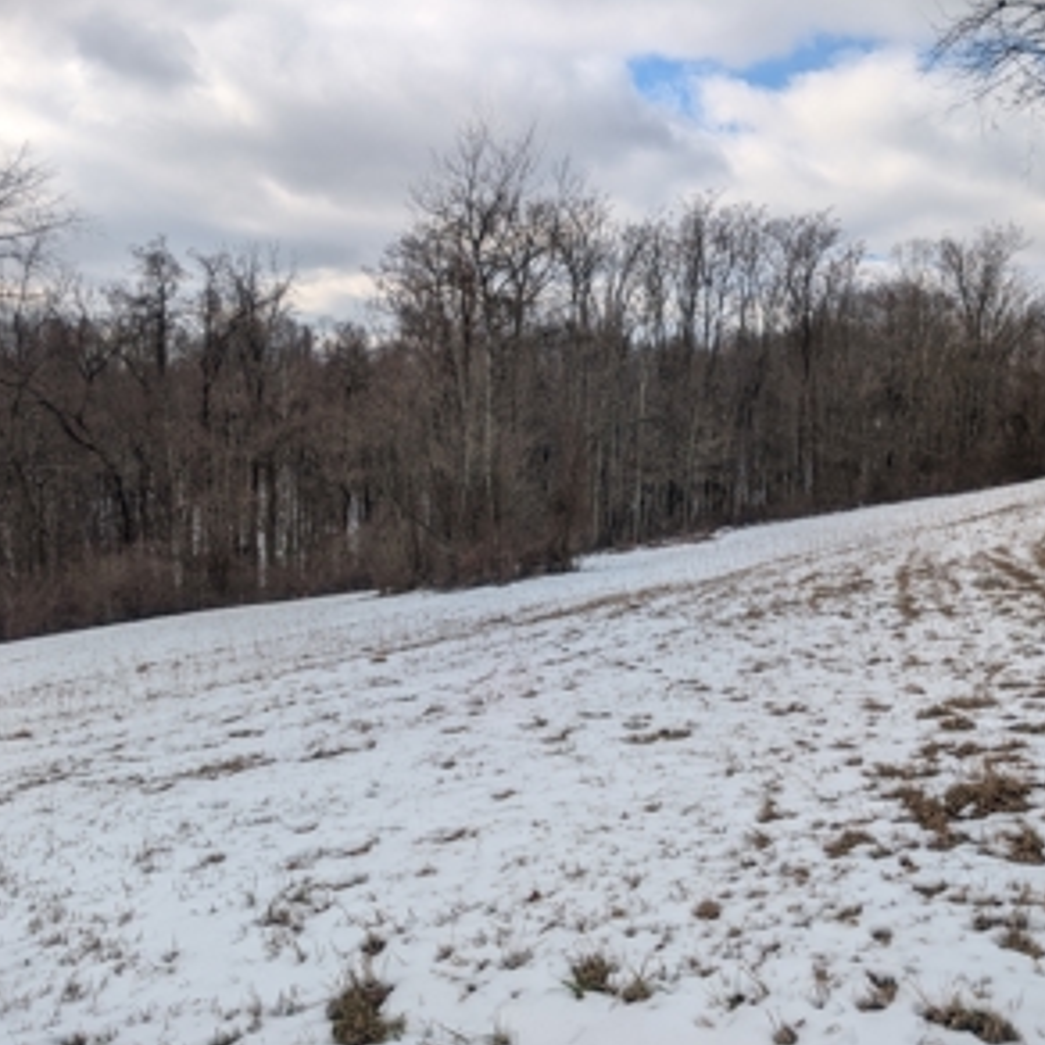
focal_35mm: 29
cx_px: 655
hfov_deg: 55.0
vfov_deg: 55.6
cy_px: 526
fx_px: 990
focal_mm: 6.9
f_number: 1.68
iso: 22
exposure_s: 1/1176
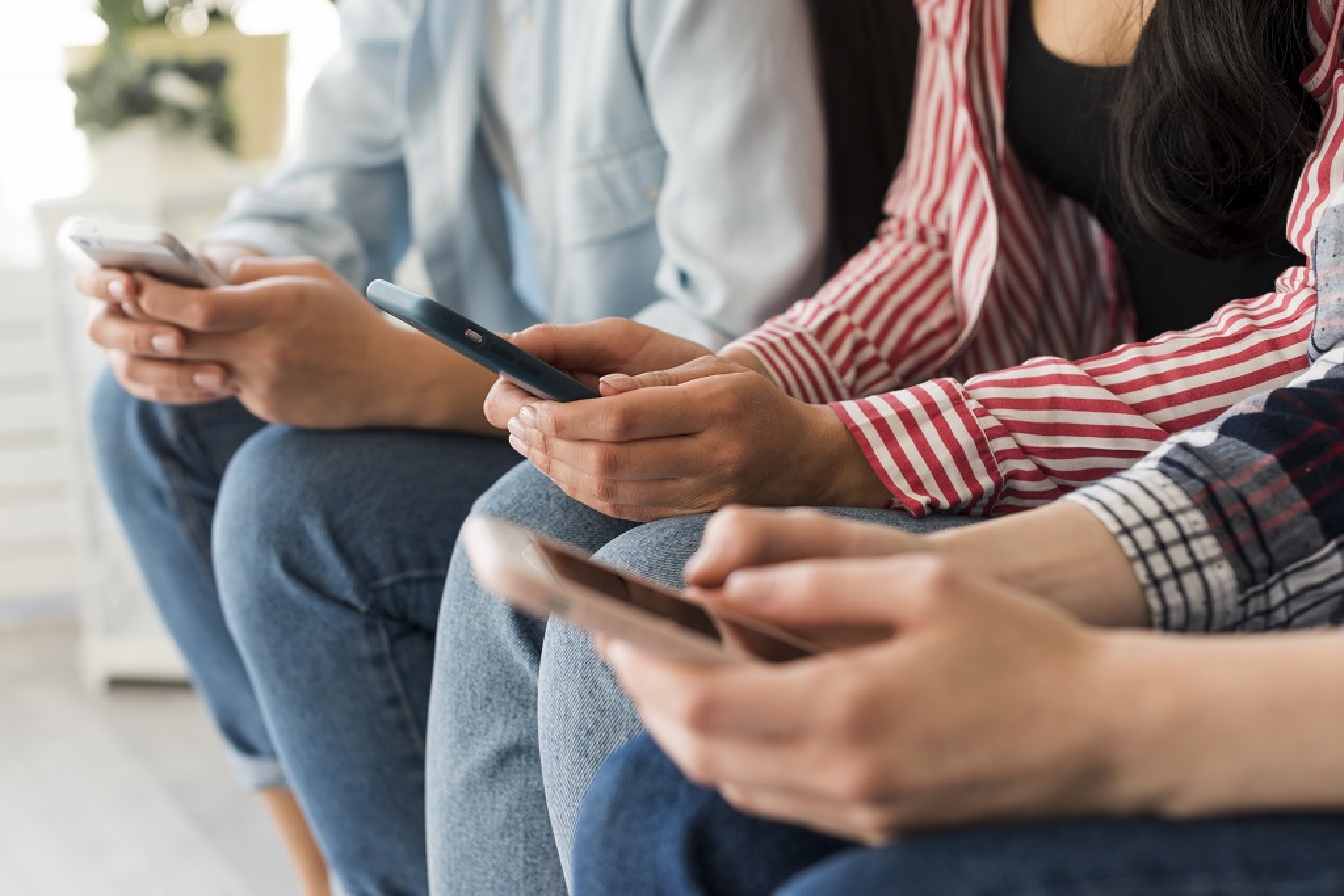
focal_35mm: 50
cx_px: 672
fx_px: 1867
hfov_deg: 39.6
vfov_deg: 27.0
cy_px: 448
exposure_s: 1/200
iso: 320
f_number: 3.5
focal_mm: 50
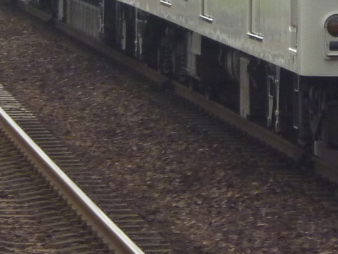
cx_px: 332
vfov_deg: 3.1
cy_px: -62
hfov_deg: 4.2
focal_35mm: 475
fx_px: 4639
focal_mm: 20
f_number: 6.5
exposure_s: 1/125
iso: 200
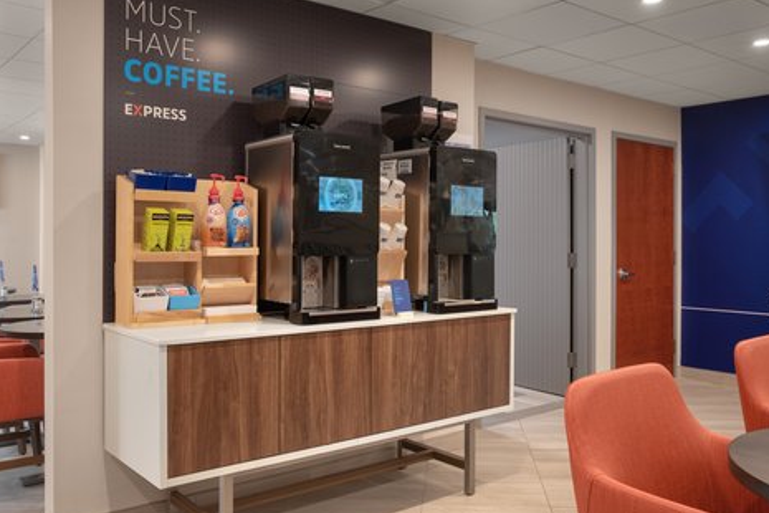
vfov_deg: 40.0
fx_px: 705
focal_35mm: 33
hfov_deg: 57.2
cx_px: 382
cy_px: 259
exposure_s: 1/13
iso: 100
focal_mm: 32
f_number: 9
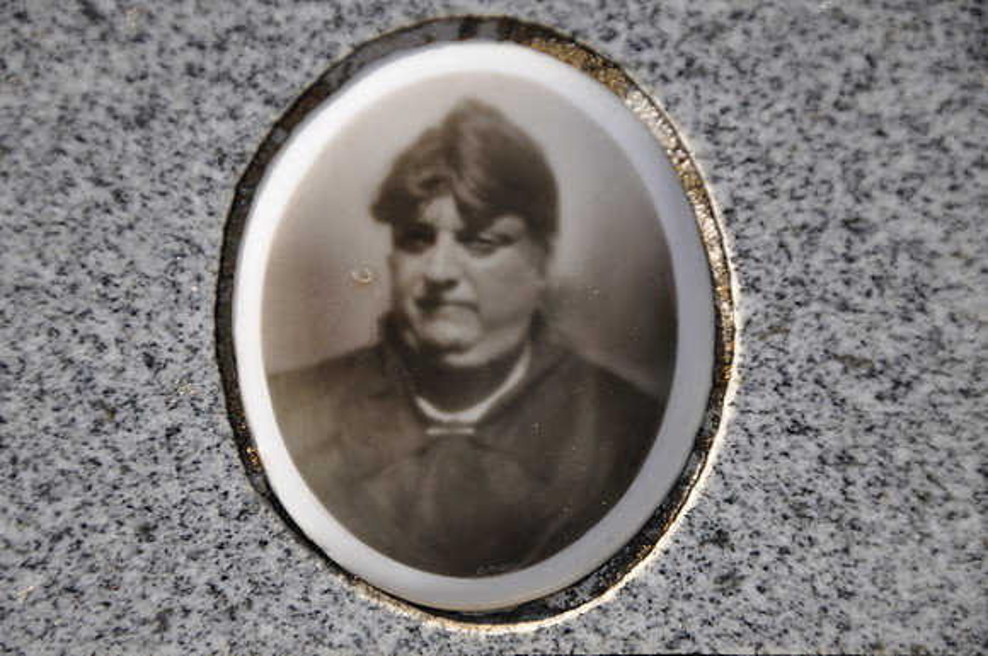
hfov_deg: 13.1
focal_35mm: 158
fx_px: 4316
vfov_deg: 8.7
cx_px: 494
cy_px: 328
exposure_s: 1/400
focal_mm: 105
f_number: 5.6
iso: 400
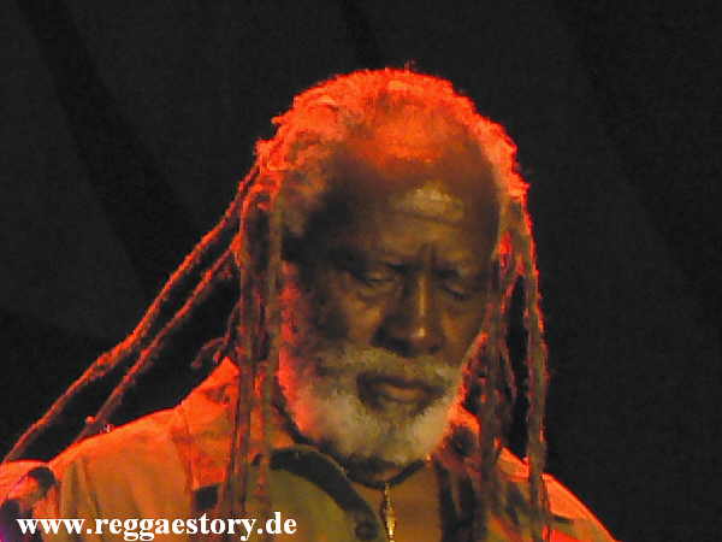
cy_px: 271
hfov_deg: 18.2
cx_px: 361
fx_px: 2253
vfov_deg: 13.7
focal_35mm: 108
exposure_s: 1/60
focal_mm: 18.6
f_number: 3.2
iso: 300
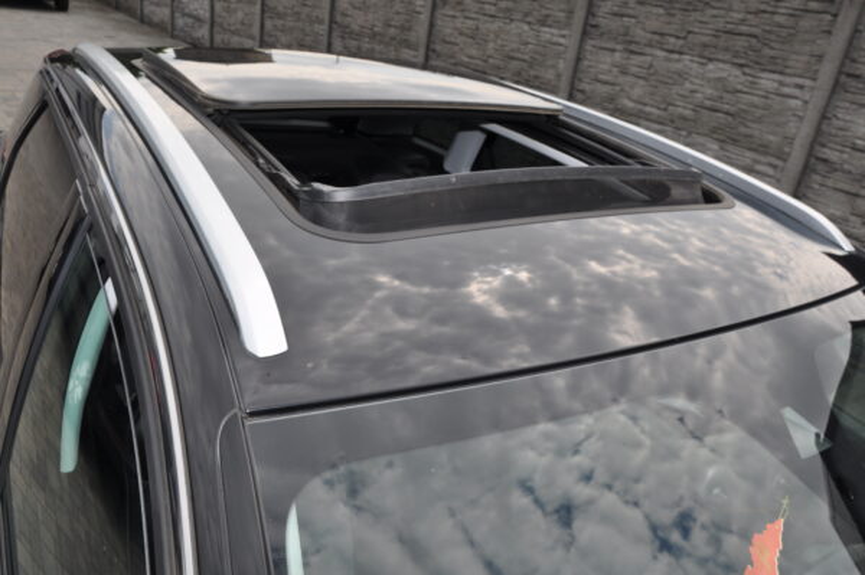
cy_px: 288
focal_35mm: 27
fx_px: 648
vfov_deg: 47.9
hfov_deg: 67.4
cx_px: 432
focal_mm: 18
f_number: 11
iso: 200
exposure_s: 1/200
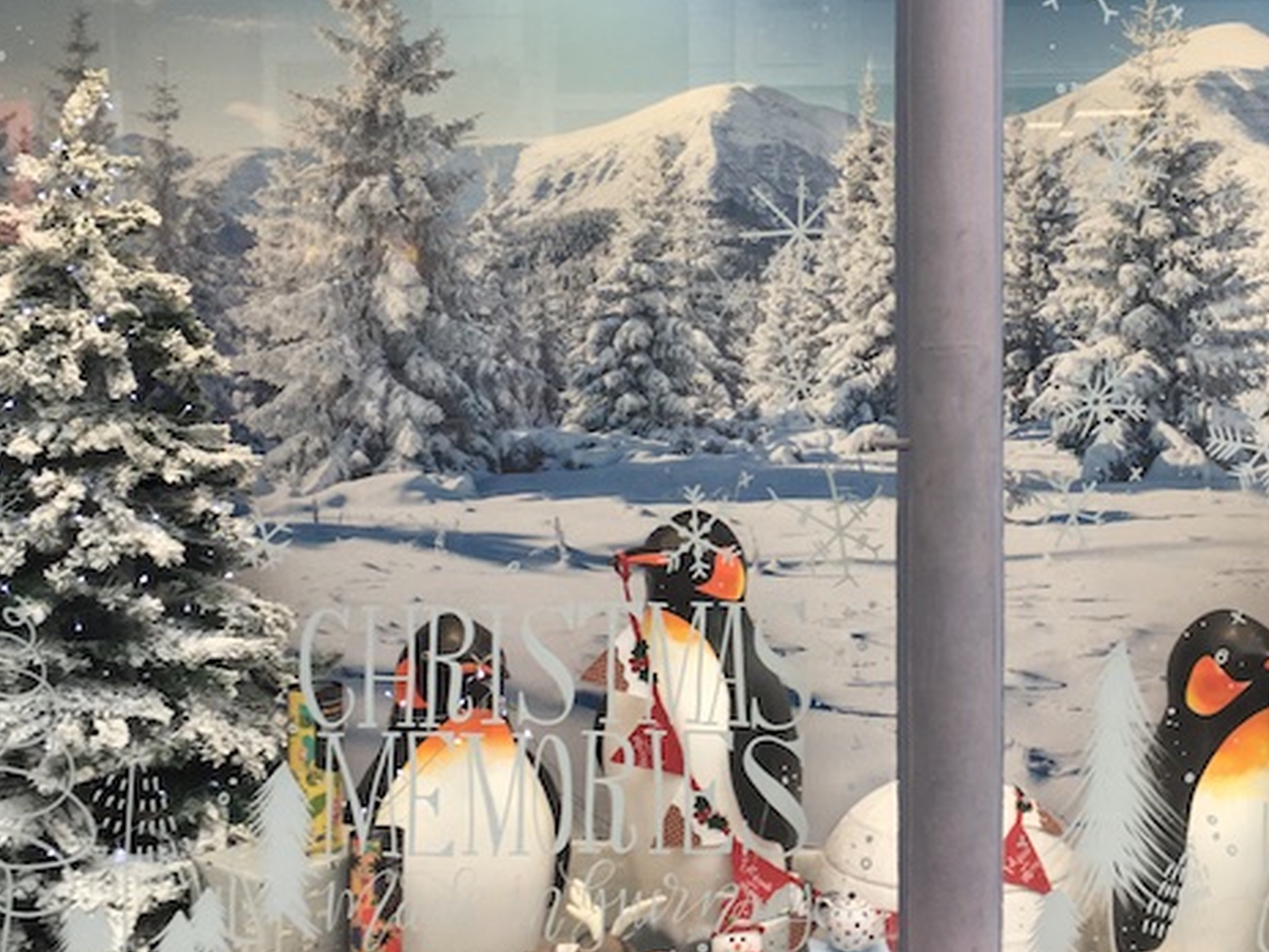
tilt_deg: -3.7
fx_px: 1833
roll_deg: +0.4
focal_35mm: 50
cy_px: 364
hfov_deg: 37.7
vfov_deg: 29.0
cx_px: 870
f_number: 2.2
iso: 40
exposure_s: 1/100
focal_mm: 4.15
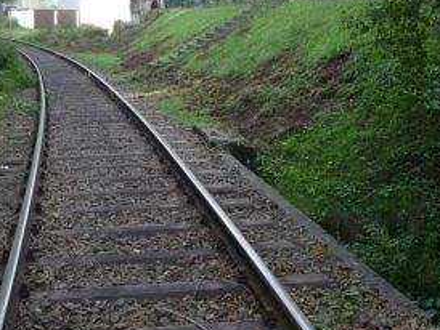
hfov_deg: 34.0
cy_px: 152
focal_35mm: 56
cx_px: 143
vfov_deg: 26.1
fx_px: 712
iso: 100
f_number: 3.5
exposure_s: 1/100
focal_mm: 5.2
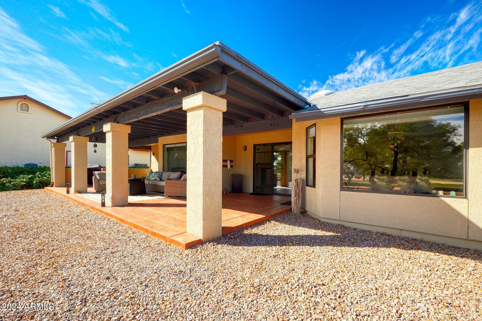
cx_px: 241
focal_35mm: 14
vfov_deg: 81.2
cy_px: 160
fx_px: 187
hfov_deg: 104.3
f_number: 10
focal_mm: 14
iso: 400
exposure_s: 1/125
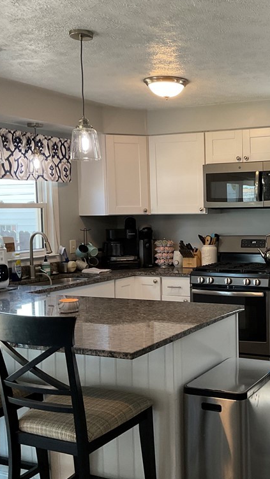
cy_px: 241
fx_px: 547
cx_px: 257
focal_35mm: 43
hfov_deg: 26.5
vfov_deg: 47.4
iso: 64
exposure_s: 1/120
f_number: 1.8
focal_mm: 3
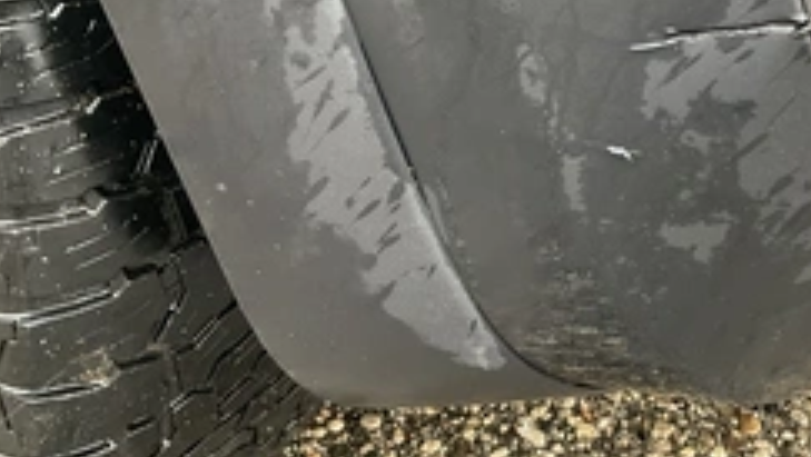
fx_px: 1119
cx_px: 587
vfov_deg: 22.5
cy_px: 33
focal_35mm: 52
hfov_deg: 39.0
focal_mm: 3
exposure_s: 1/60
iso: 100
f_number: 1.8
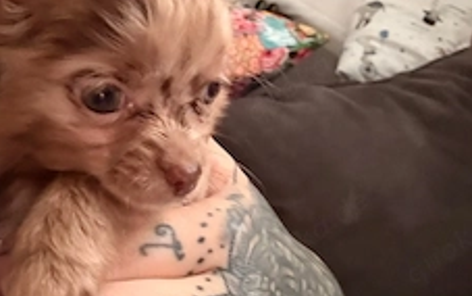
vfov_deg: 23.1
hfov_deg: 36.2
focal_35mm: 56
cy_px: 98
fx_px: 721
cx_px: 193
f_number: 1.9
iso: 640
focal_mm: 2.69
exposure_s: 1/27
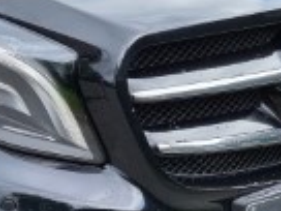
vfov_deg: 13.1
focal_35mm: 113
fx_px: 917
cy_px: 77
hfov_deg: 15.8
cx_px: -159
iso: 50
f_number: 1.8
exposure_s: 1/183
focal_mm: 6.7
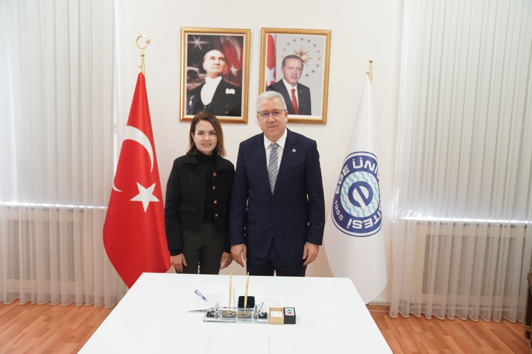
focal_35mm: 30
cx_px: 266
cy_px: 177
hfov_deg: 61.9
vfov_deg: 43.6
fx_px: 443
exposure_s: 1/125
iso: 1600
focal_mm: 30
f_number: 3.2
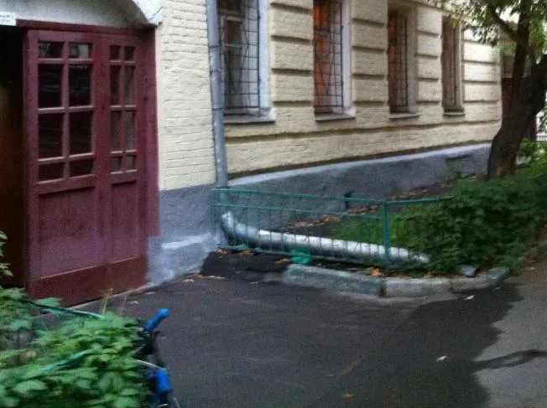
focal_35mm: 55
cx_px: 329
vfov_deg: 26.1
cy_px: 93
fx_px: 868
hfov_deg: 34.9
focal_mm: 3.85
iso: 800
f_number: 2.8
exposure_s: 1/15
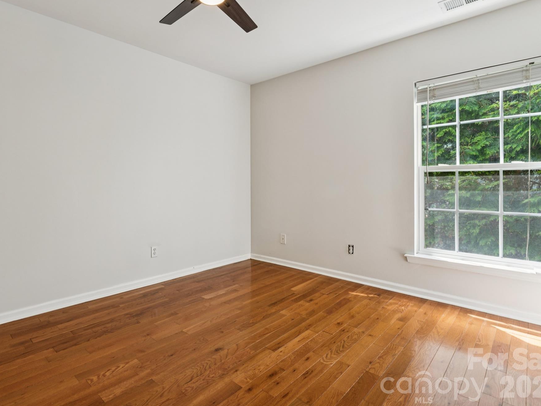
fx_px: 295
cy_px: 198
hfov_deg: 84.8
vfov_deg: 69.0
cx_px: 250
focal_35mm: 19
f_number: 13
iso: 100
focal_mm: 16.8
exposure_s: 1/2
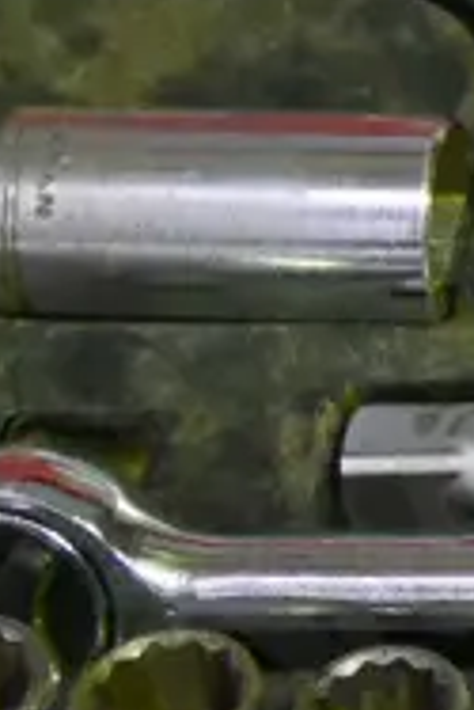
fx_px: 3588
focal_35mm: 182
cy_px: -112
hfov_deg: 7.0
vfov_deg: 11.1
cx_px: 1285
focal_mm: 16
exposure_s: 1/100
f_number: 4
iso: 3200
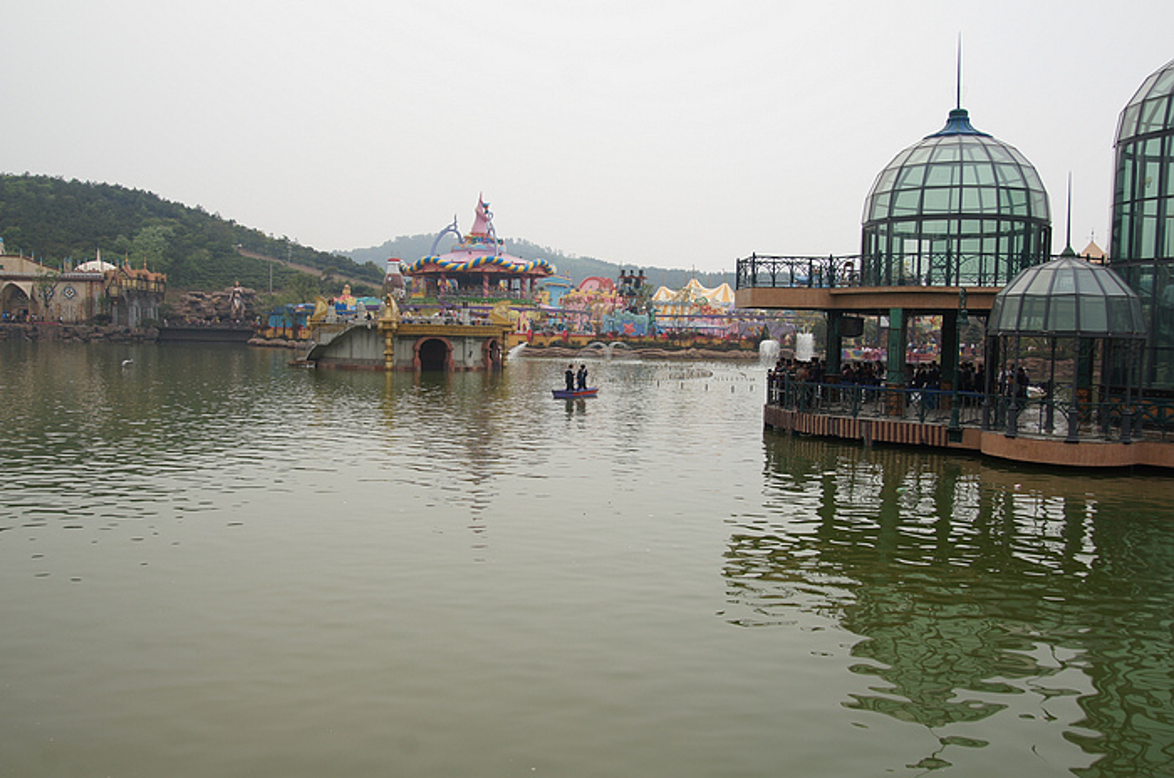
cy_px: 389
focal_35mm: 30
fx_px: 977
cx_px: 587
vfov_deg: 43.4
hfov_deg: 62.0
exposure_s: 1/160
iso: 100
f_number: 8
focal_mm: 20
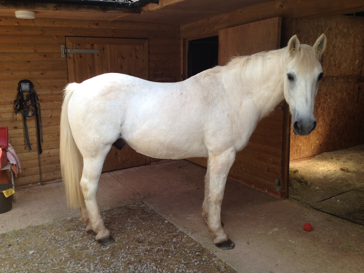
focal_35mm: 35
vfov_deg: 40.7
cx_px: 182
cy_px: 136
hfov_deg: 52.6
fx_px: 368
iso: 64
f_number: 2.4
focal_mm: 4.28
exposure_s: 1/456
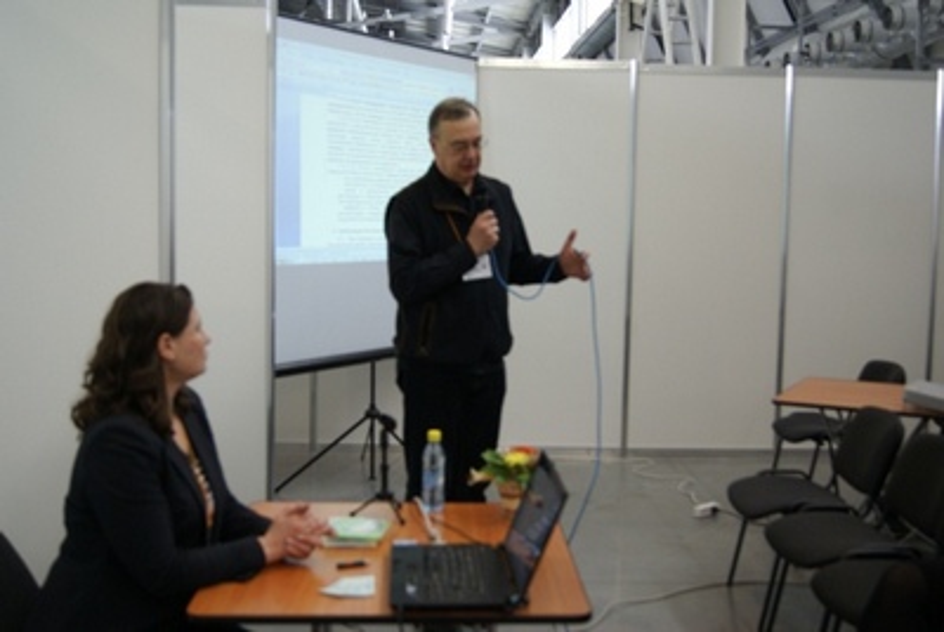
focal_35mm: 39
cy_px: 316
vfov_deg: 34.3
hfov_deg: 49.5
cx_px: 472
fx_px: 1024
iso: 250
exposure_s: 1/50
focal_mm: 26
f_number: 4.5
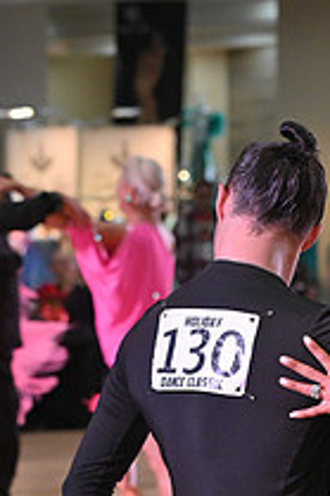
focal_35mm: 264
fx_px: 3636
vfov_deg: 7.7
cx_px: 262
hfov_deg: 5.2
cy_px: 610
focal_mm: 95
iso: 3200
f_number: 5.6
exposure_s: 1/400
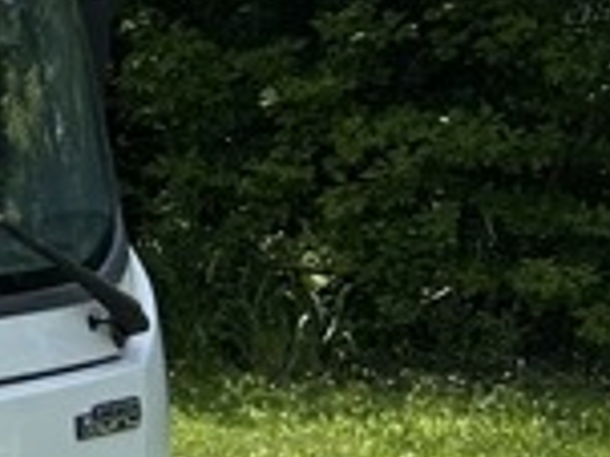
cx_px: -1204
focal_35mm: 176
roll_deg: +1.0
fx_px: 3099
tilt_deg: -5.4
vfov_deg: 8.4
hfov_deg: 9.1
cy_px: 388
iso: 50
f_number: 1.5
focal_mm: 5.7
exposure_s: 1/3257
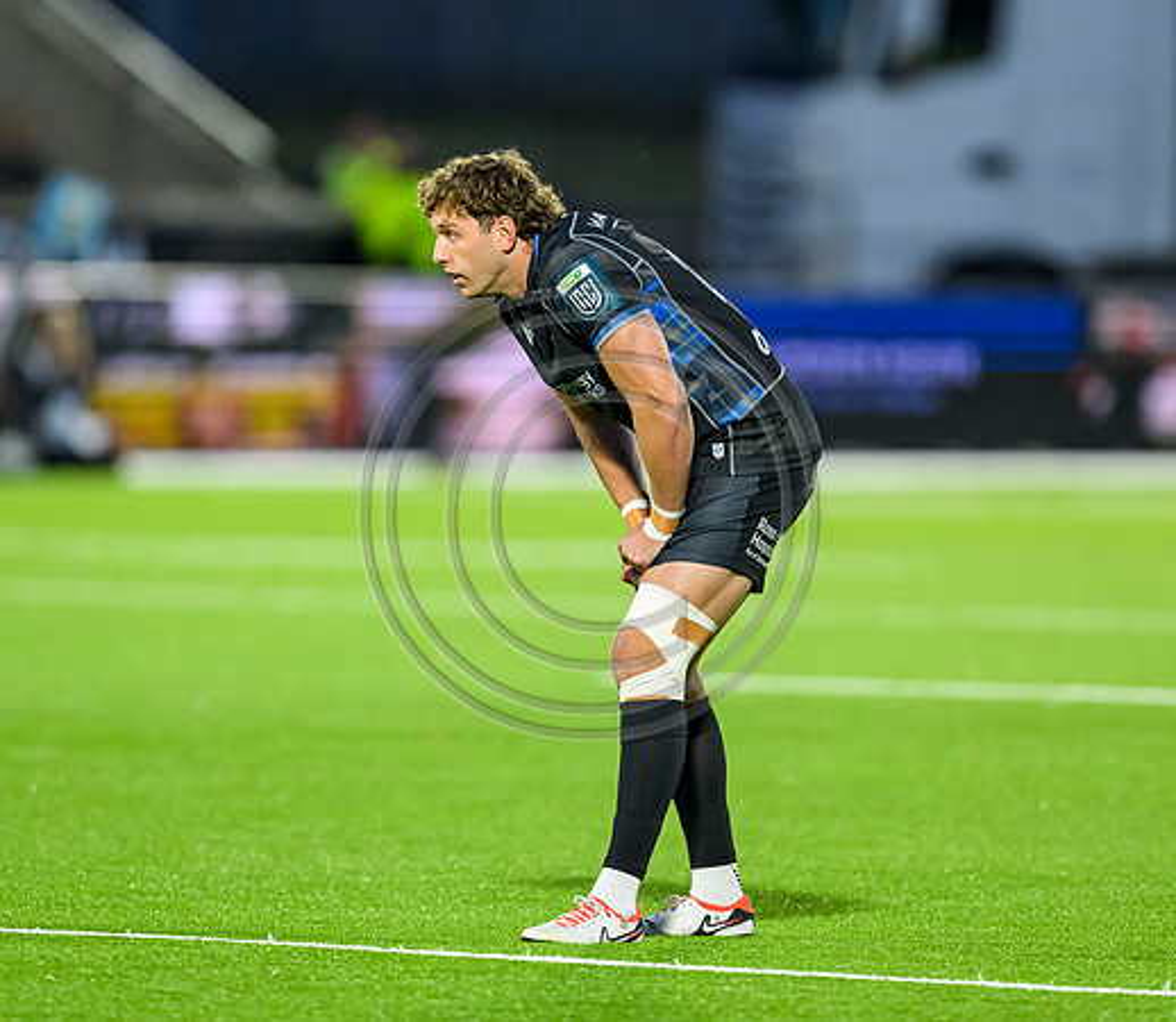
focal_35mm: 613
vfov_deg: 2.7
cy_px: 481
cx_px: 614
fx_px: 22074
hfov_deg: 3.1
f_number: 3.2
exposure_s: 1/1600
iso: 4000
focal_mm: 400
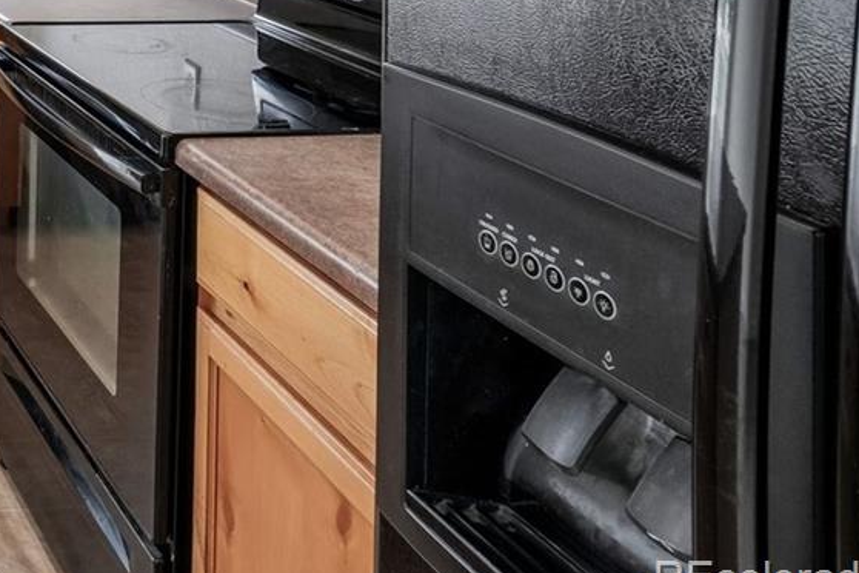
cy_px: -211
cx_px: -328
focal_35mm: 43
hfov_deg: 31.4
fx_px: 1026
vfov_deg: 25.8
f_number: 8
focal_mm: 10
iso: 400
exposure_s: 1/80
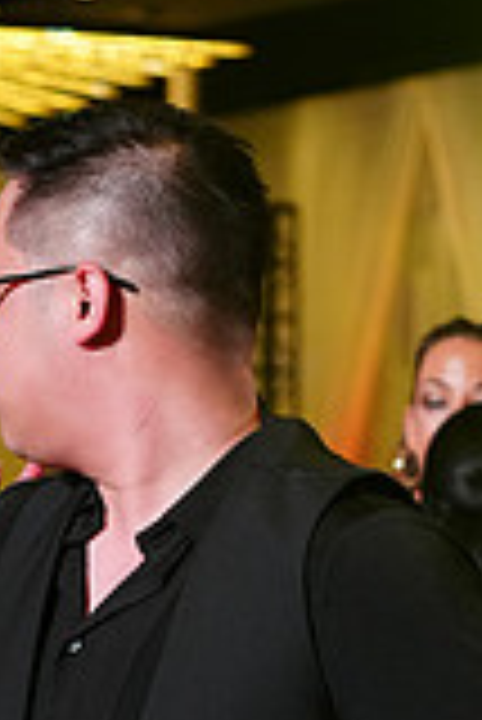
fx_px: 5090
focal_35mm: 254
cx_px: -47
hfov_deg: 5.4
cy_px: 1197
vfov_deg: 7.9
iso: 2500
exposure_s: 1/400
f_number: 4
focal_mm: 70
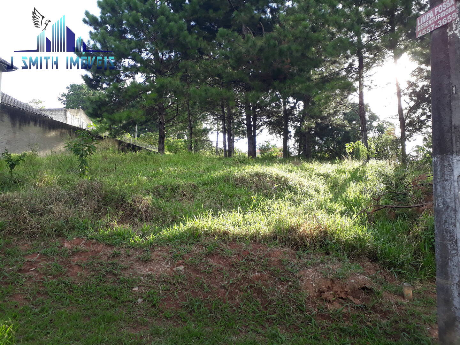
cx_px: 230
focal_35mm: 27
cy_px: 172
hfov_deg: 65.3
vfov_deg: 51.4
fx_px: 359
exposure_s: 1/205
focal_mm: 3.6
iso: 40
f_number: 1.9
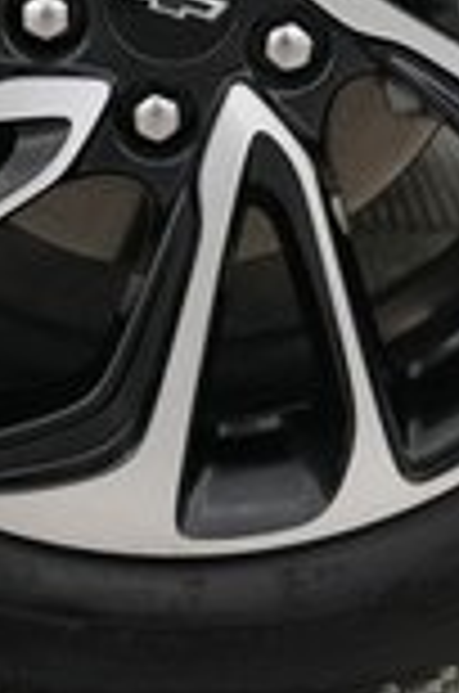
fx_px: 1921
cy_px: -32
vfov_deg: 19.7
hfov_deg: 13.6
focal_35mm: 100
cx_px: 176
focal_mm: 24
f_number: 2.8
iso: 3200
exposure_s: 1/160
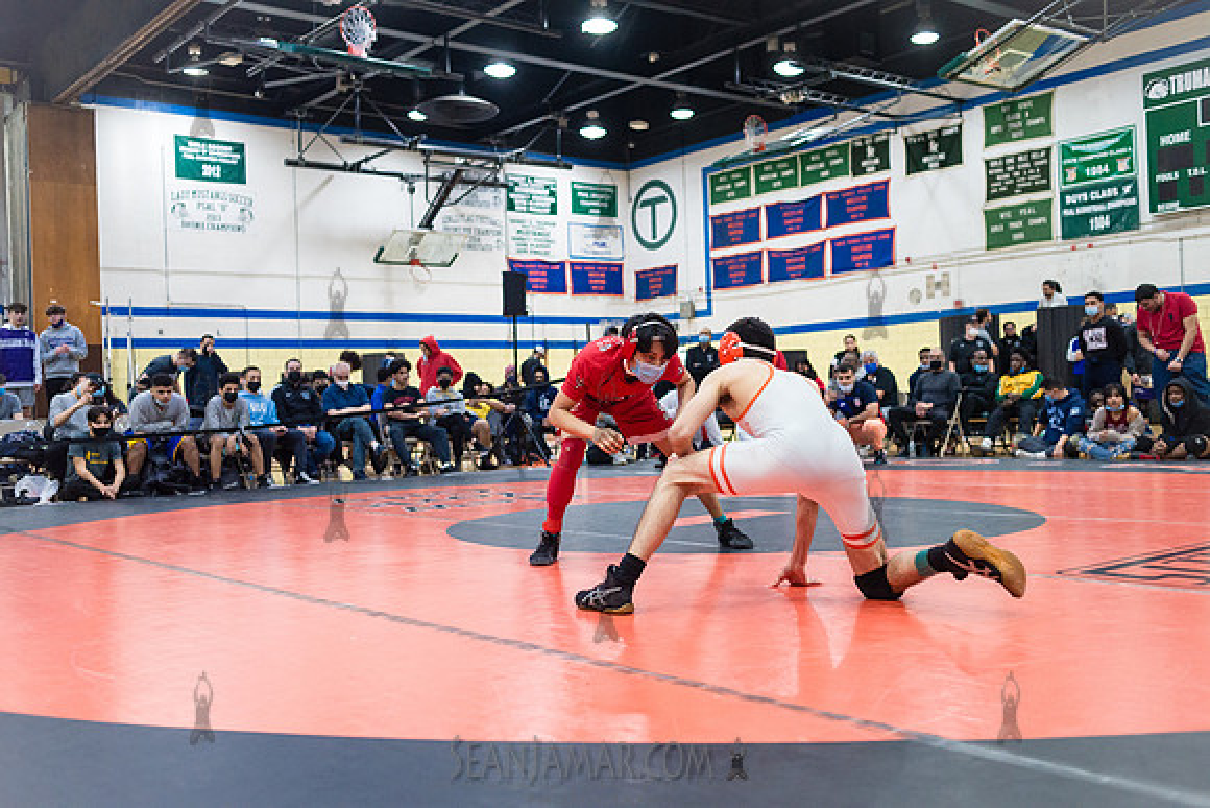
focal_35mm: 35
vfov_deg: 37.9
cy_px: 404
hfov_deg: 54.4
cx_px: 605
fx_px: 1177
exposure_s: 1/400
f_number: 3.5
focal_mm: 35
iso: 4000
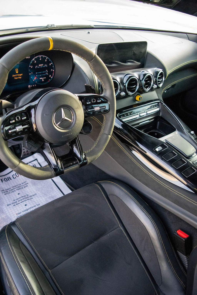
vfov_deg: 67.4
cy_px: 148
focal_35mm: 27
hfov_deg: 47.9
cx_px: 98
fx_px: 222
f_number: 3.5
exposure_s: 1/500
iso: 2800
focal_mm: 18
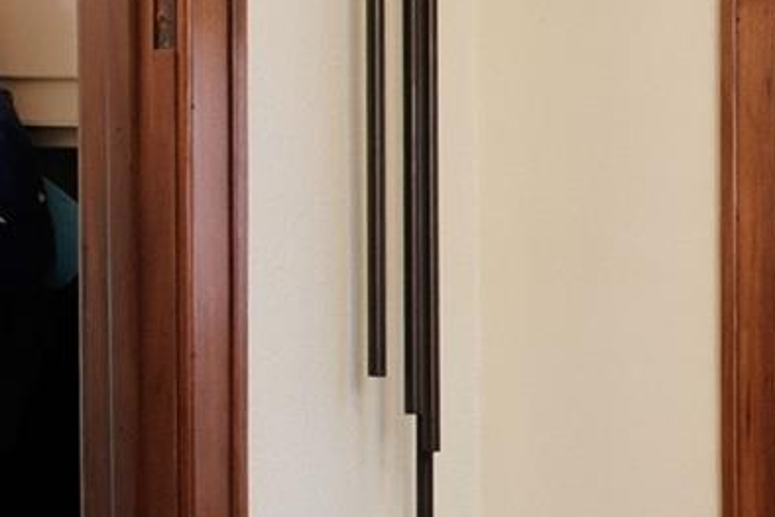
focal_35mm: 78
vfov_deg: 17.2
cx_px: 1149
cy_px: 494
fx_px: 1680
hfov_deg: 21.8
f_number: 6.4
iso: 500
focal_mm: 10
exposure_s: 1/60
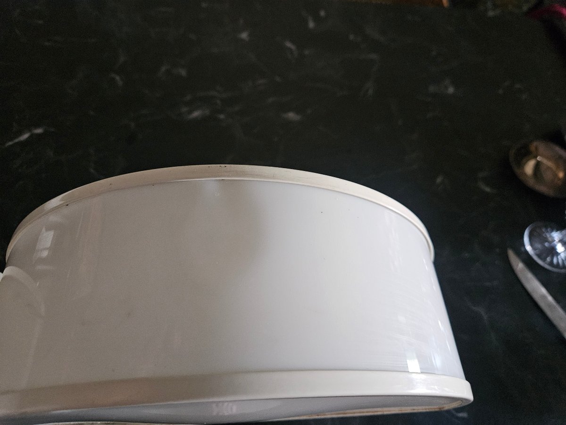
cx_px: 283
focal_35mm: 23
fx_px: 376
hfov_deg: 73.9
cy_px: 212
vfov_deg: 58.9
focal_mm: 5.4
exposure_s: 1/33.3
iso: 640
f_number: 1.8
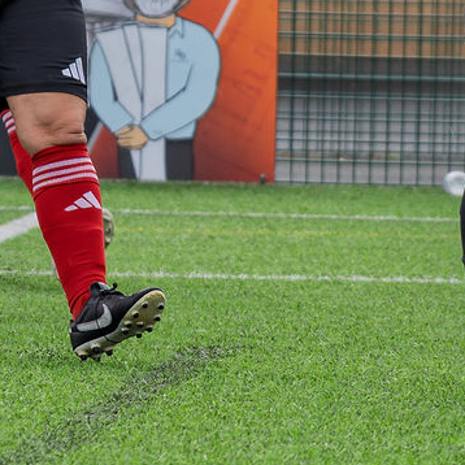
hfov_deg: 2.3
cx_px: -101
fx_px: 11718
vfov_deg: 2.3
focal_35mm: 771
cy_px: -230
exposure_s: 1/250
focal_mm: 120
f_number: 4
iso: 64
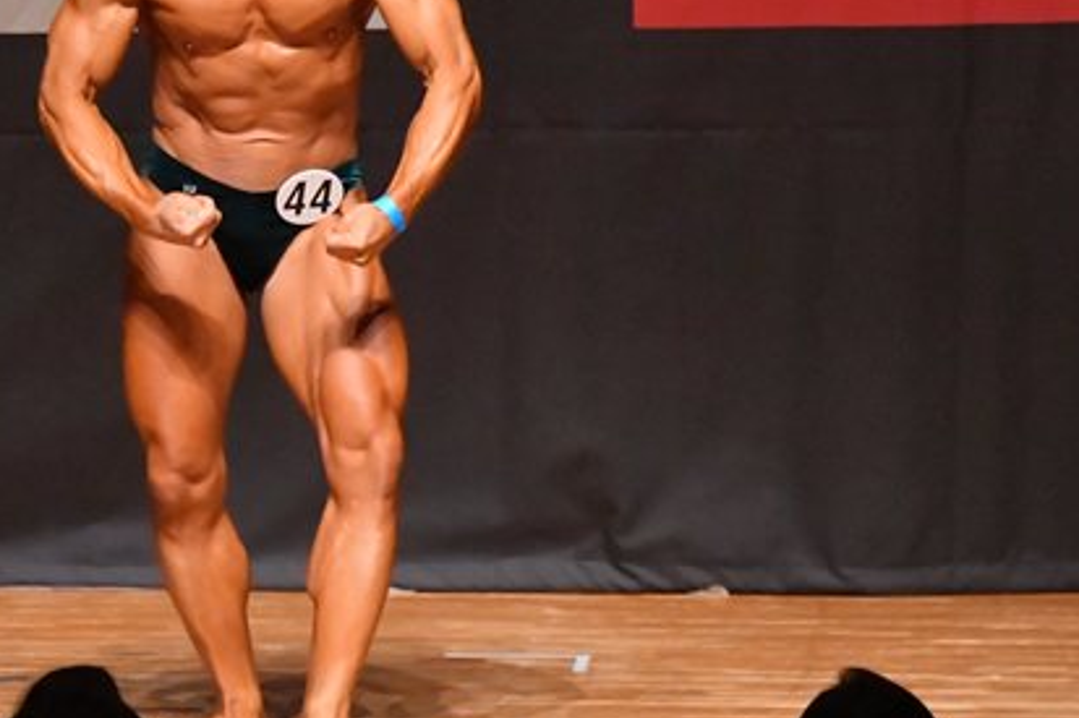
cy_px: 196
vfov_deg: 2.6
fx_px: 16028
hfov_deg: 3.9
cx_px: 357
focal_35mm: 535
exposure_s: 1/400
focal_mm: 190
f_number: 5.6
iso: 12800
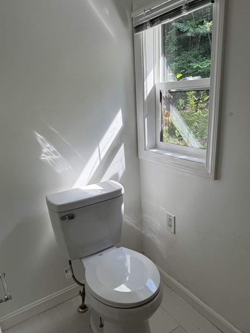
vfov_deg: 67.3
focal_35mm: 26
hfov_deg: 53.1
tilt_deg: -18.1
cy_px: 174
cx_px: 127
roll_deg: +3.7
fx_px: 250
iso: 80
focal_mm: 6.76
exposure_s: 1/358
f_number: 1.78
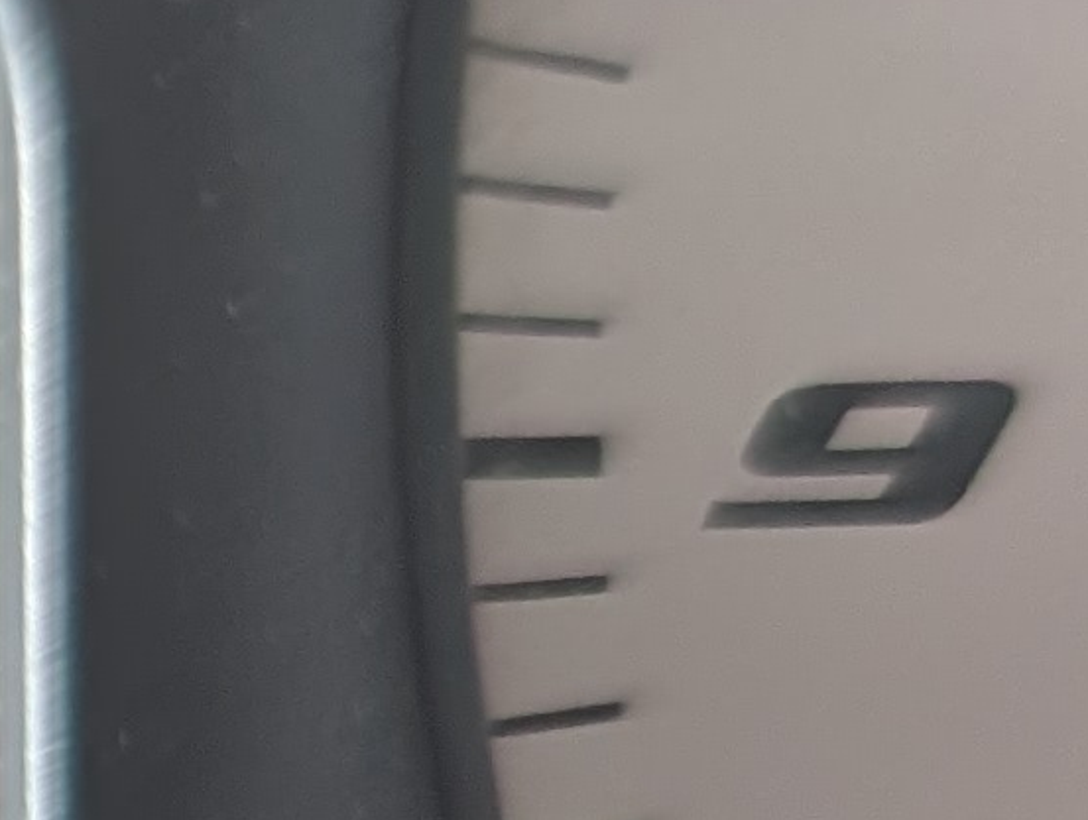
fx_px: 5574
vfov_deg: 8.1
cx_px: -1969
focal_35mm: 177
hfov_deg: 9.3
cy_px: 1467
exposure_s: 1/49.4
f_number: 1.68
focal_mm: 6.9
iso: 103
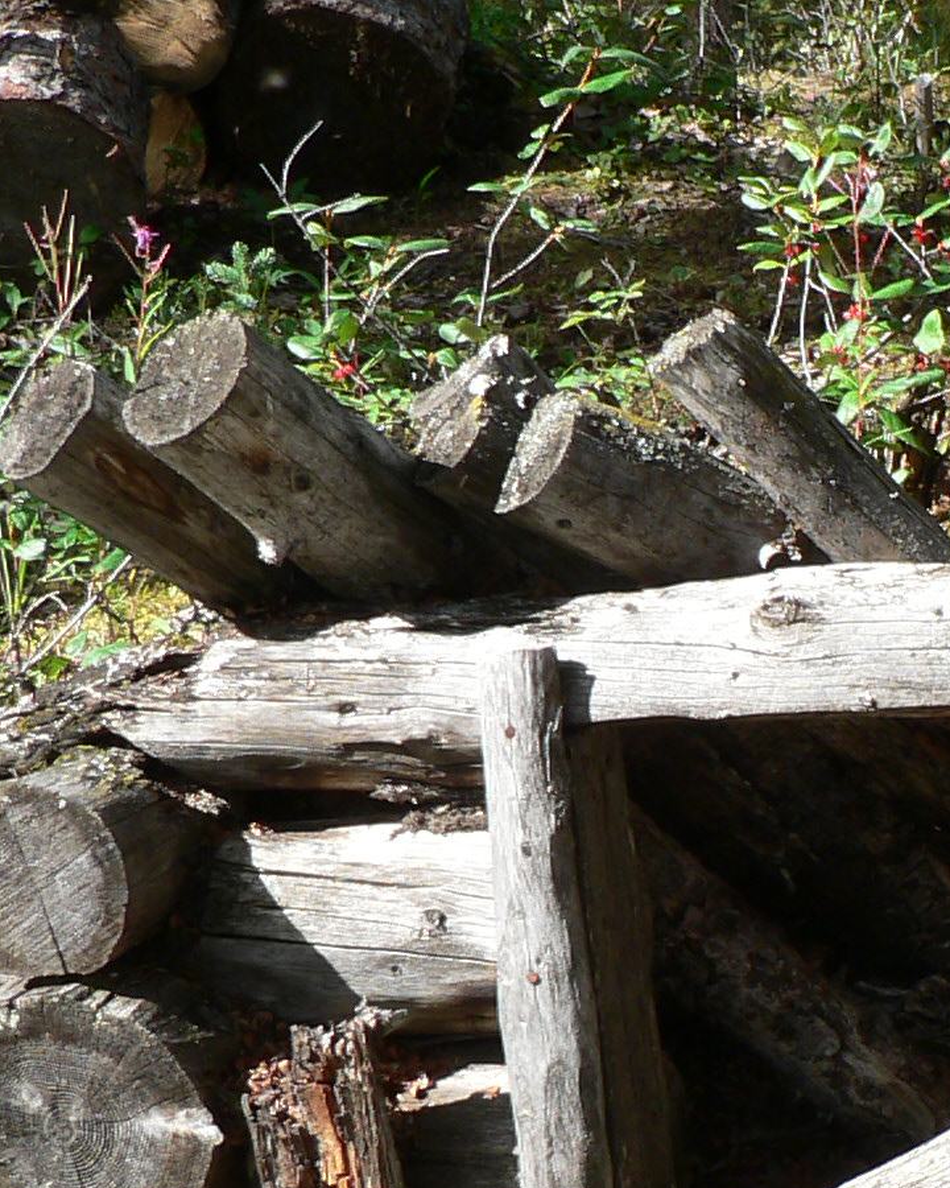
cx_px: 961
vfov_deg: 19.1
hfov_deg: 15.1
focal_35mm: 100
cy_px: 843
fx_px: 3515
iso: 80
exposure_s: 1/200
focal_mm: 6
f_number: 4
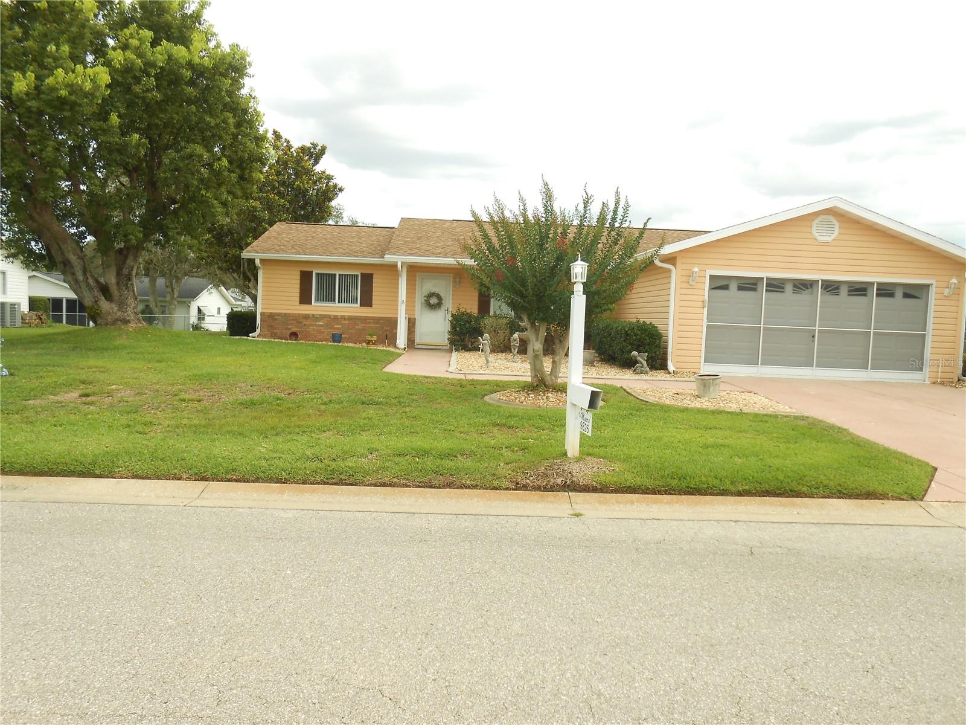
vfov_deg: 53.1
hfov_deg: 67.3
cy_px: 362
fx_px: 726
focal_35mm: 26
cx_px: 483
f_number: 3.5
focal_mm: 4.6
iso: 80
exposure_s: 1/400
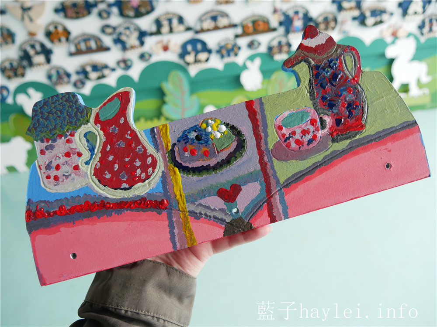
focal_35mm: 28
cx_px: 218
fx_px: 353
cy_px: 164
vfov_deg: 49.7
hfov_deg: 63.4
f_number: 3.5
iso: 400
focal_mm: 14
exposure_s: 1/60
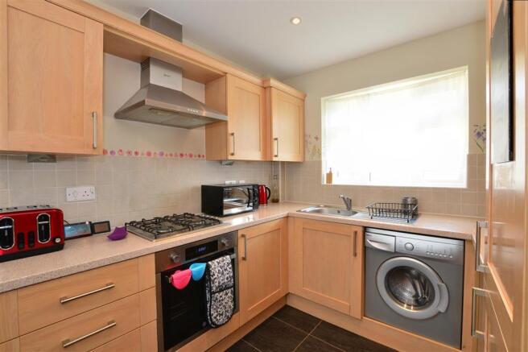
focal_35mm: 15
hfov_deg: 100.4
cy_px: 176
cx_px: 264
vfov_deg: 77.3
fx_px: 220
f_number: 11
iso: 400
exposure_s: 1/4
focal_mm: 10
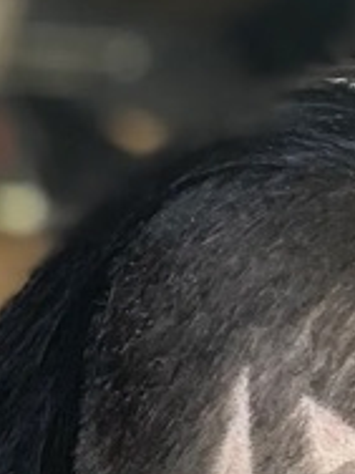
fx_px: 3022
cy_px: 714
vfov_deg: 8.7
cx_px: 441
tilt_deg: -25.4
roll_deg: -28.4
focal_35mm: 221
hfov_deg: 6.7
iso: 80
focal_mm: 6
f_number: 2.4
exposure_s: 1/60
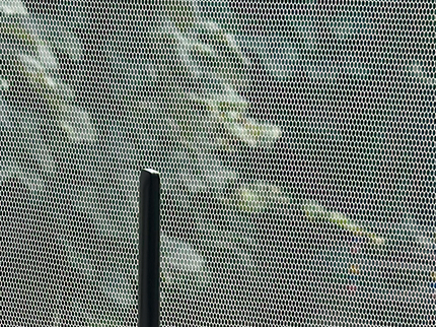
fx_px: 1687
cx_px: 4
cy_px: 378
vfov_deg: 10.9
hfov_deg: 14.5
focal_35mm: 134
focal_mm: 6.86
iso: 80
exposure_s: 1/1199
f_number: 1.78
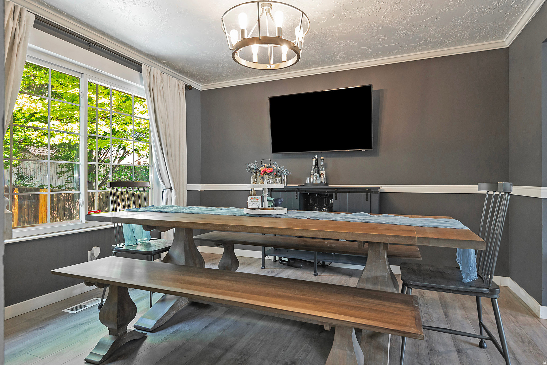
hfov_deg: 84.0
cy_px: 182
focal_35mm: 20
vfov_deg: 62.0
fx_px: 304
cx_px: 274
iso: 1000
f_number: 7.1
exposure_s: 1/15
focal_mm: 20
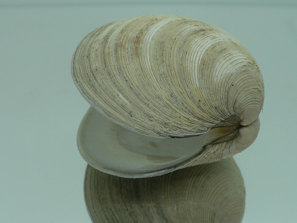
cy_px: 123
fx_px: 429
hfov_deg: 38.1
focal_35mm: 50
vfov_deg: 29.1
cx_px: 166
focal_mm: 4.6
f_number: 2.8
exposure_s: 1/60
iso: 80
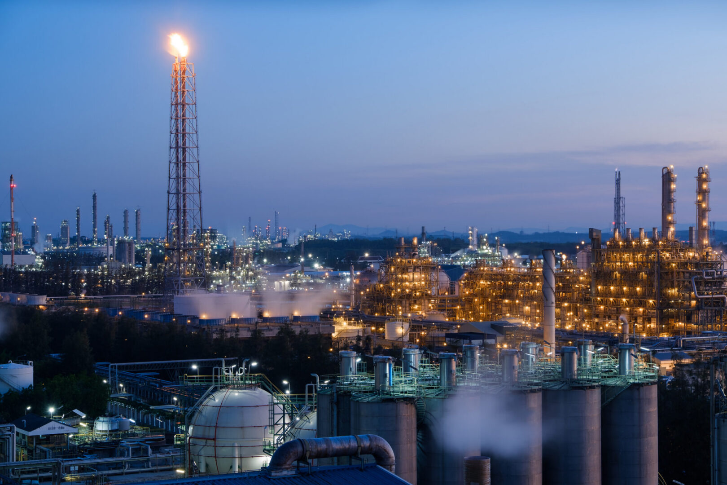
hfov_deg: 30.5
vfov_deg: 20.6
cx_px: 364
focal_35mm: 66
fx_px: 1333
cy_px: 242
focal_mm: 43.9
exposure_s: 2.6
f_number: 8
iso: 100
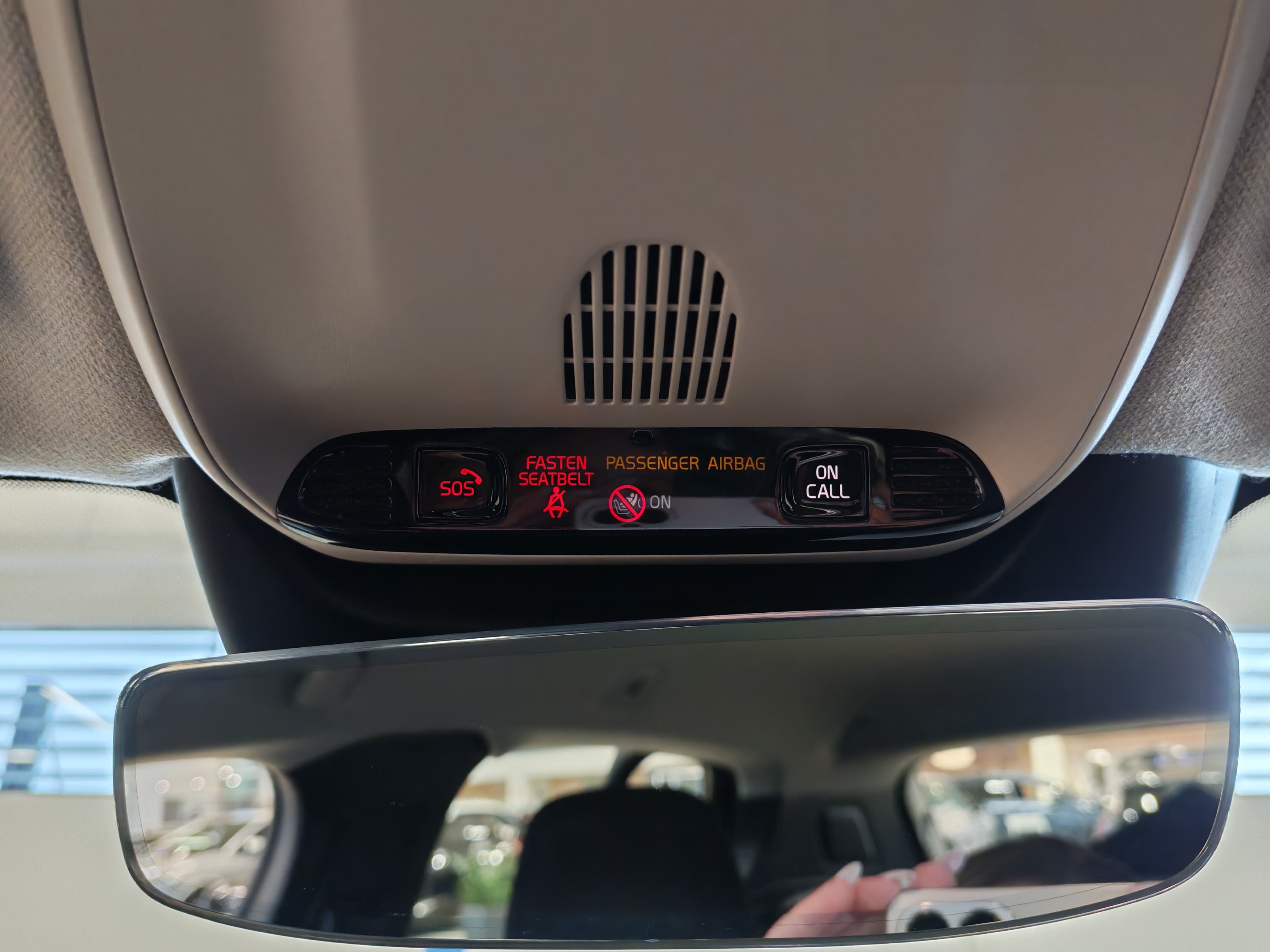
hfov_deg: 58.4
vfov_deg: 45.4
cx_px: 635
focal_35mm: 31
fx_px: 1137
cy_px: 476
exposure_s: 1/100
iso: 800
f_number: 1.9
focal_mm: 6.12
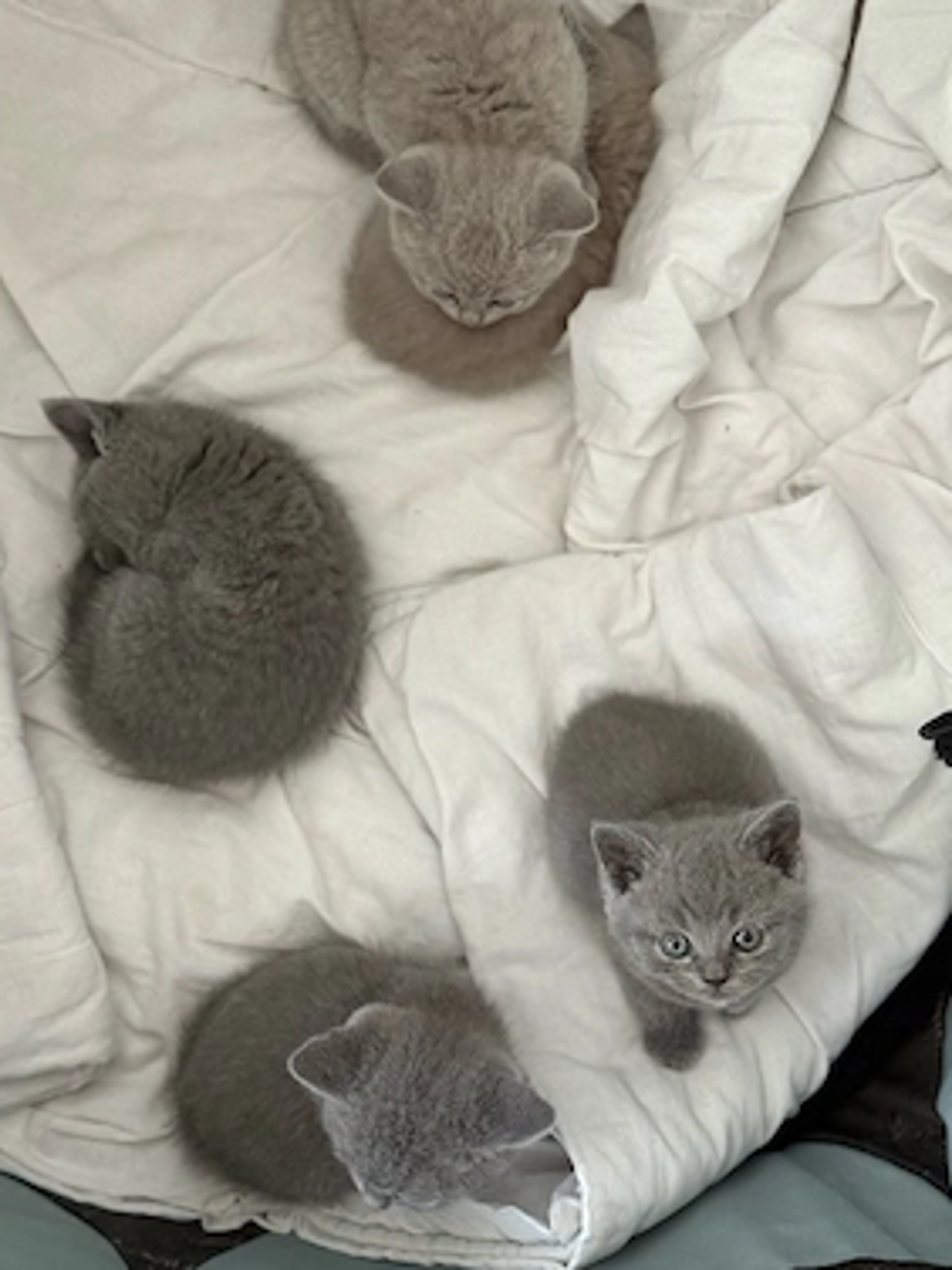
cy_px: 638
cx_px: 462
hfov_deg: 28.6
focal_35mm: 51
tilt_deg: -87.3
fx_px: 1870
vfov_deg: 37.5
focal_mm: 6.76
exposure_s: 1/33
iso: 200
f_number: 1.78
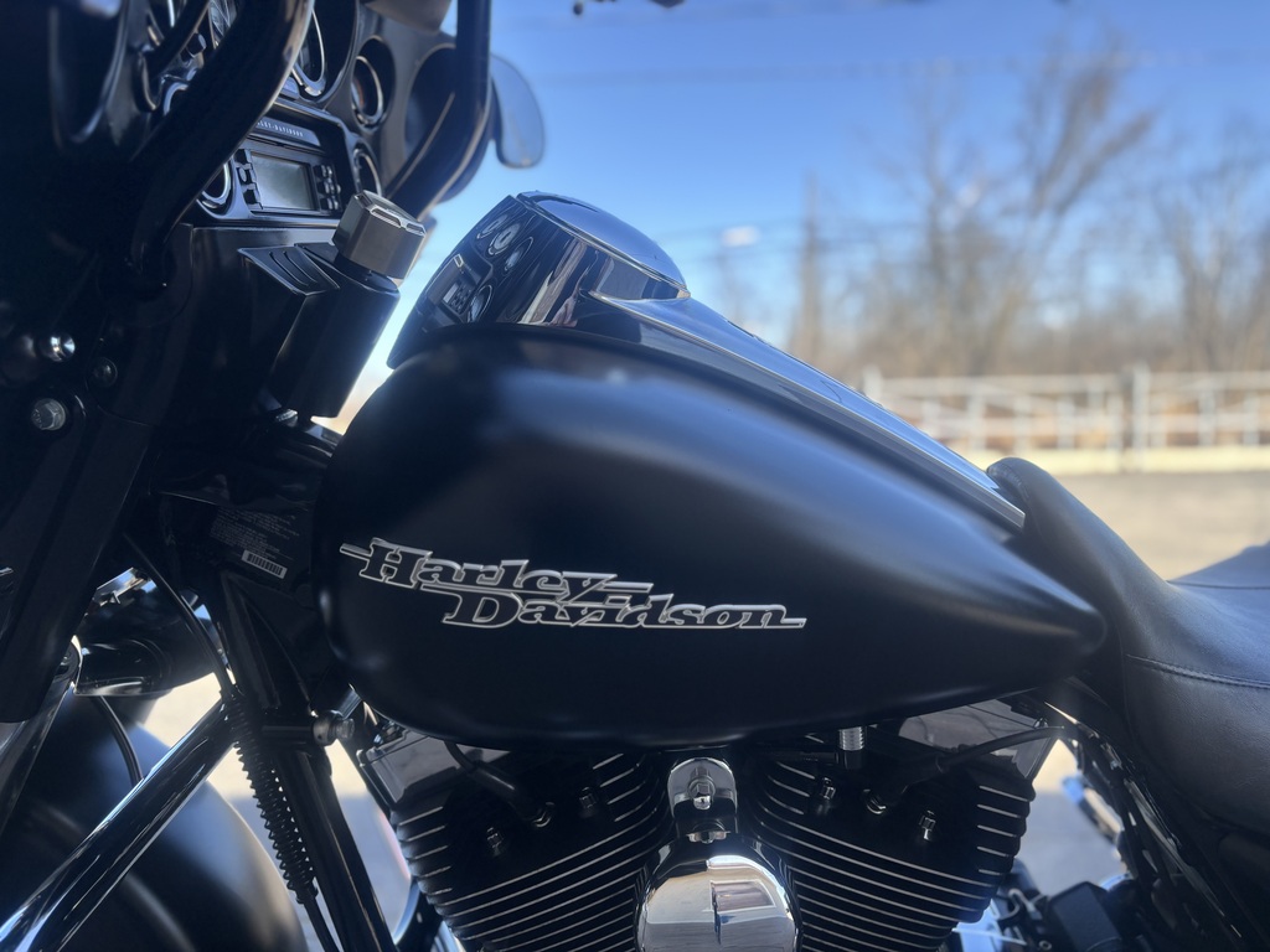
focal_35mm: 26
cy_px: 476
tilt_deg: -4.0
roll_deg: +1.2
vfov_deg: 53.1
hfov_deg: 67.3
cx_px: 635
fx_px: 954
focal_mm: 5.96
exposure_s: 1/805
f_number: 1.6
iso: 50
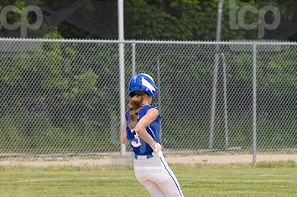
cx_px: 136
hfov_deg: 4.2
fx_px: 4053
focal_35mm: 492
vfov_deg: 2.8
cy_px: 144
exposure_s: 1/1600
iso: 320
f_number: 5.6
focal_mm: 200
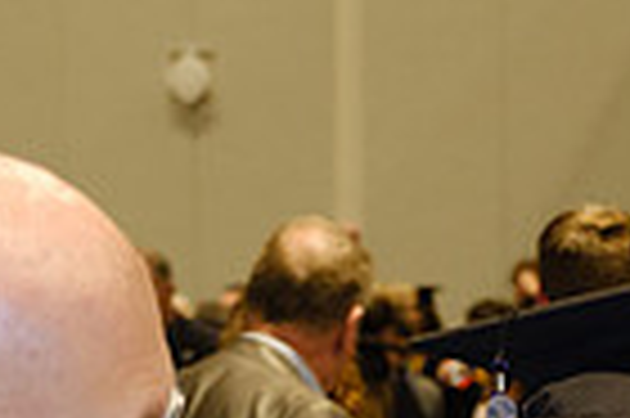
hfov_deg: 12.4
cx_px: 450
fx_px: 2902
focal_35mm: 166
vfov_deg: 7.9
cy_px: 865
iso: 1600
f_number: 2.8
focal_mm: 26.6
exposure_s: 1/75
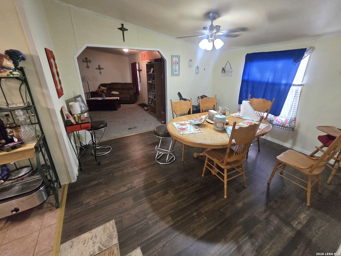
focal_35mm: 13
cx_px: 170
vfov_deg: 89.9
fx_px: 128
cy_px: 128
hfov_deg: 106.2
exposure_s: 1/60.2
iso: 640
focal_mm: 2.2
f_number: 2.2
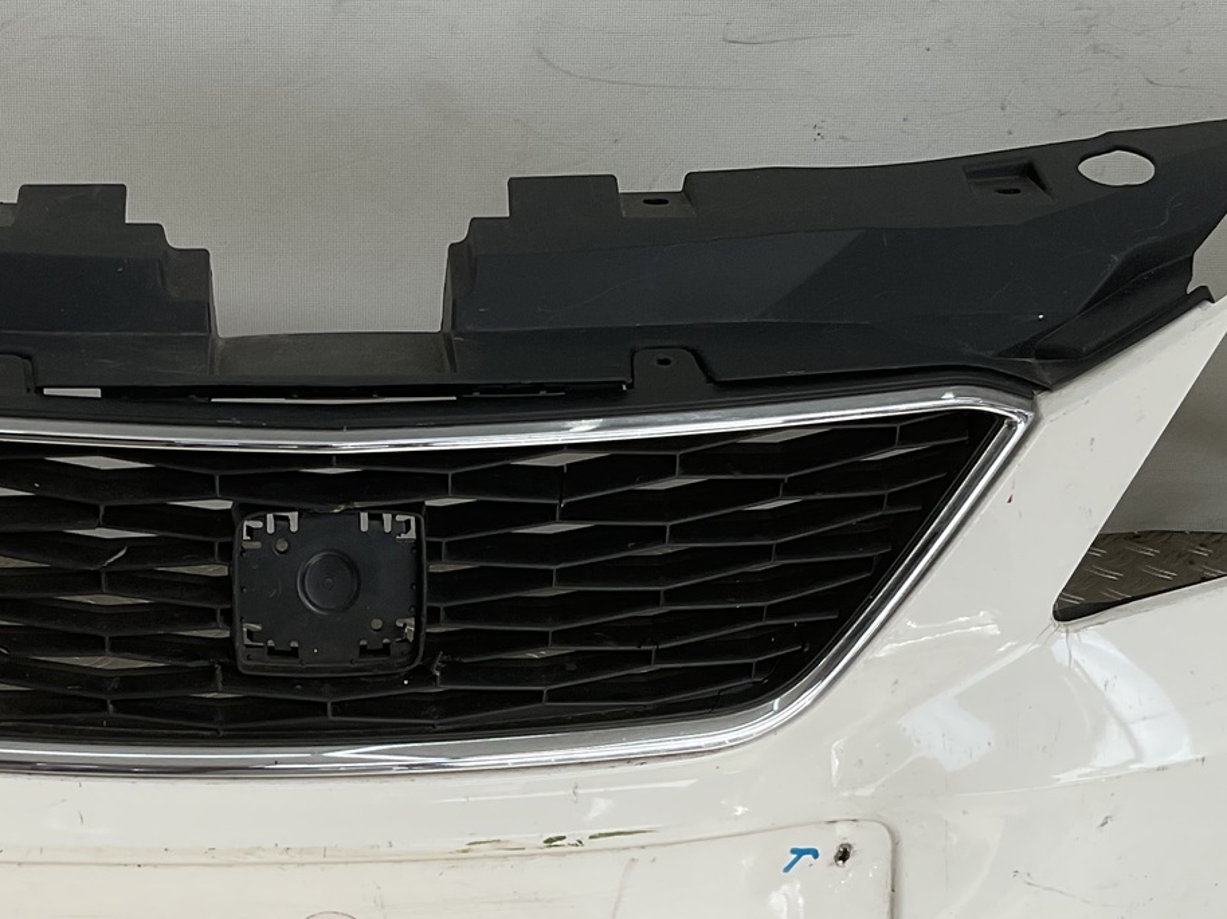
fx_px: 2268
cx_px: 338
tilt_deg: -29.6
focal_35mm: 64
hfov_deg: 29.9
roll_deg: -2.4
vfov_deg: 22.7
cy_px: 703
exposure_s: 1/586
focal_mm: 3
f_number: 1.8
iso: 16
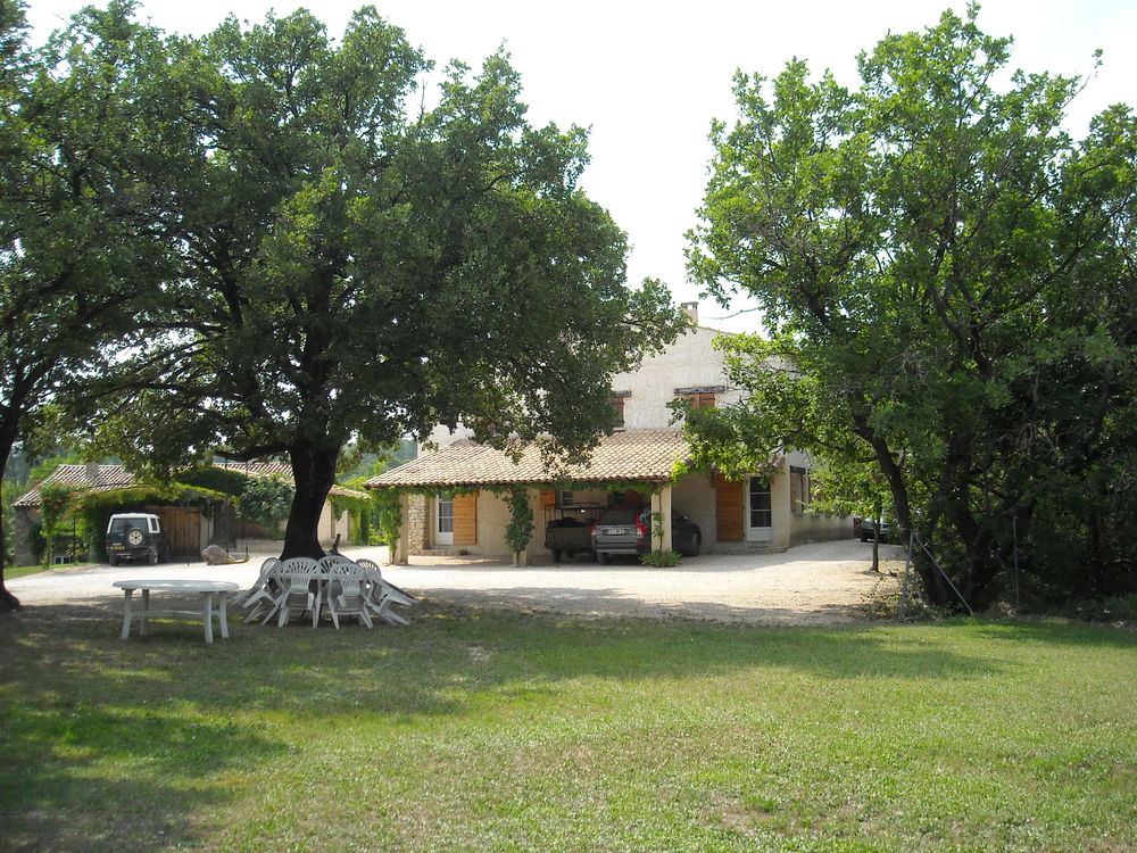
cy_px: 426
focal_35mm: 35
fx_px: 1150
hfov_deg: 52.6
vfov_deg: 40.7
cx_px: 568
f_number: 2.8
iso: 64
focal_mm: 5.7
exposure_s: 1/593
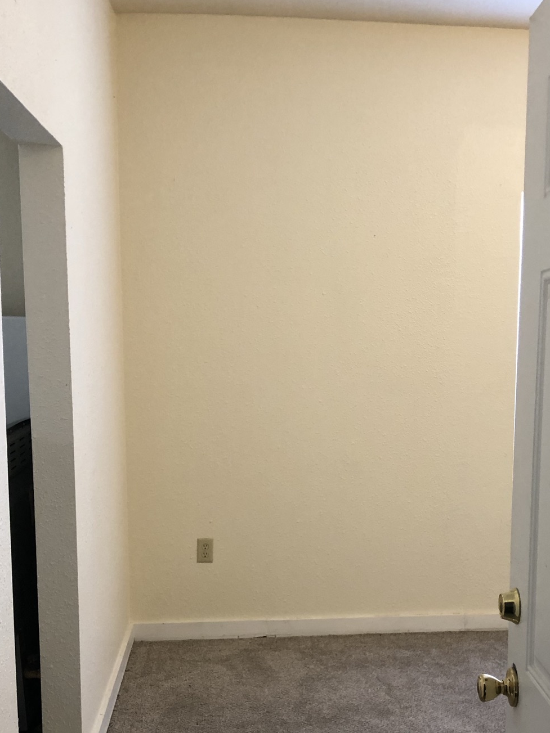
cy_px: 482
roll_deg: +1.3
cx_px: 345
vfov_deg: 42.4
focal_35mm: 44
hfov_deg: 32.7
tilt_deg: -7.7
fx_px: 932
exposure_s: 1/15
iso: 50
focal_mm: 4
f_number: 1.8
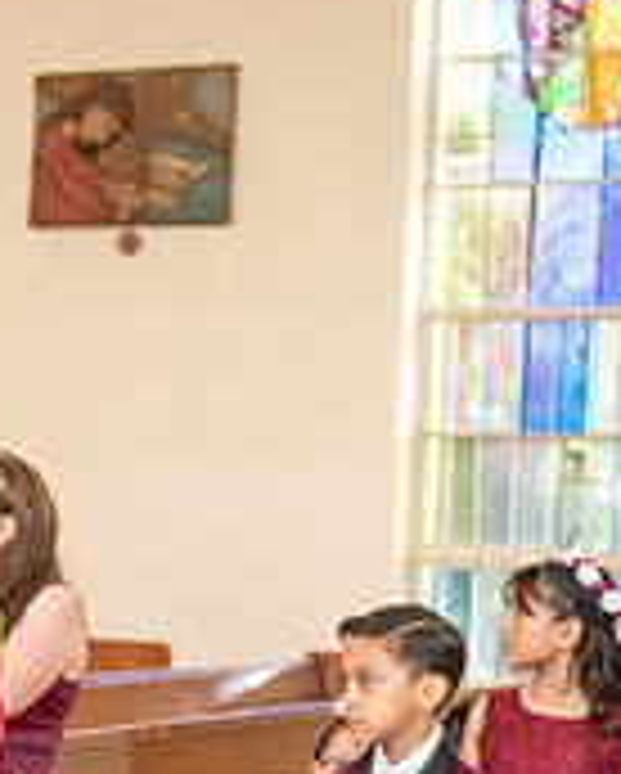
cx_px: -178
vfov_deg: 14.0
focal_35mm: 135
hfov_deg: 11.2
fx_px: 3096
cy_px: 801
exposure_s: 1/250
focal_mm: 34
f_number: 2.8
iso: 2000
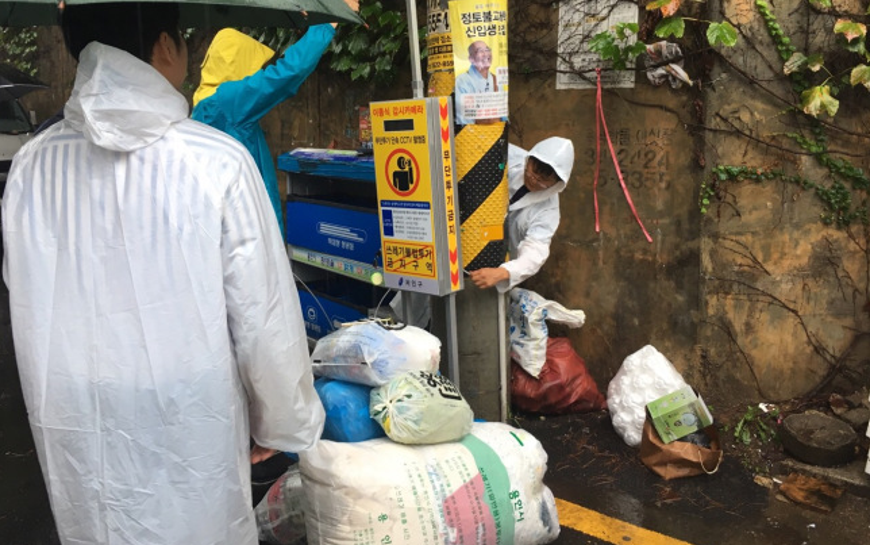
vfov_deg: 40.5
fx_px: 735
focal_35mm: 31
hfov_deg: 61.2
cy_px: 221
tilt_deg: -8.7
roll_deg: +0.0
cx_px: 435
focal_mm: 4.15
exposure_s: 1/30
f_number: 2.2
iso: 25
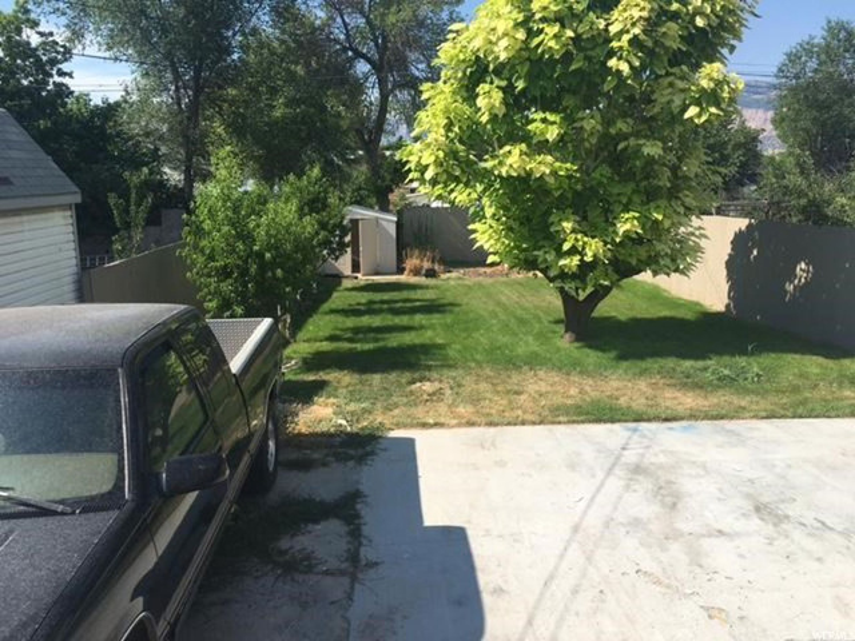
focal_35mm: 29
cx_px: 428
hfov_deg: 61.7
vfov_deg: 48.2
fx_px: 716
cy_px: 320
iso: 25
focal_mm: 4.15
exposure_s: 1/1672
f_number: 2.2
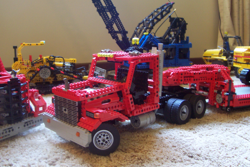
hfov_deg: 49.5
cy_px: 88
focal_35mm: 39
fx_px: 271
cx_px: 124
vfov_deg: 34.2
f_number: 2.8
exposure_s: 1/10
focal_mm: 5.6
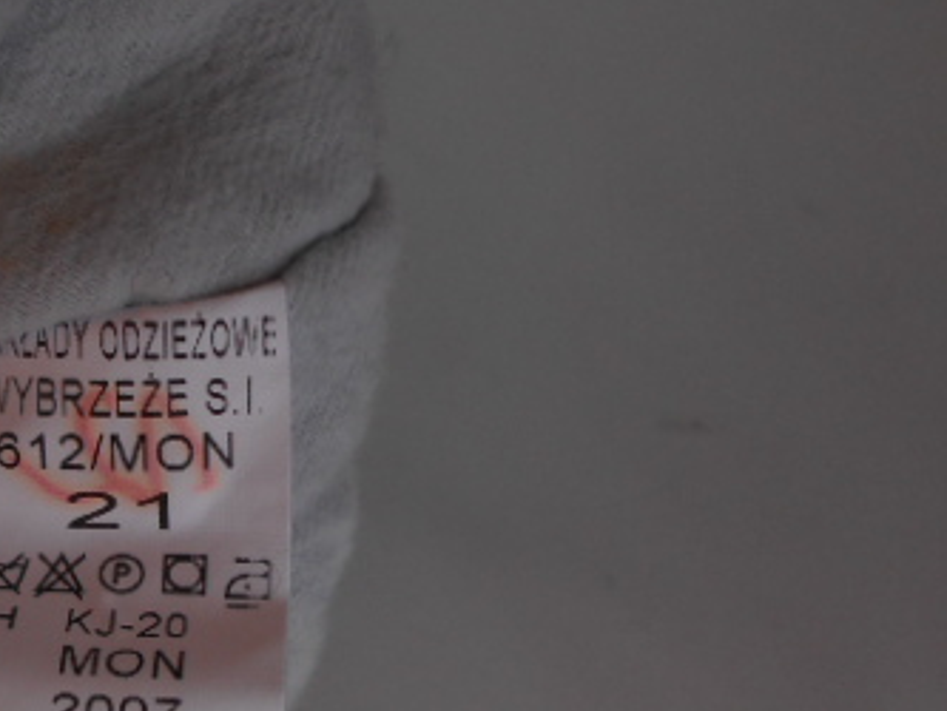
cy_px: 529
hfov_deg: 36.4
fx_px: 1368
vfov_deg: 28.7
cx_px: 139
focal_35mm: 50
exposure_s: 1/50
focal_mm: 4.6
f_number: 3.2
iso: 80
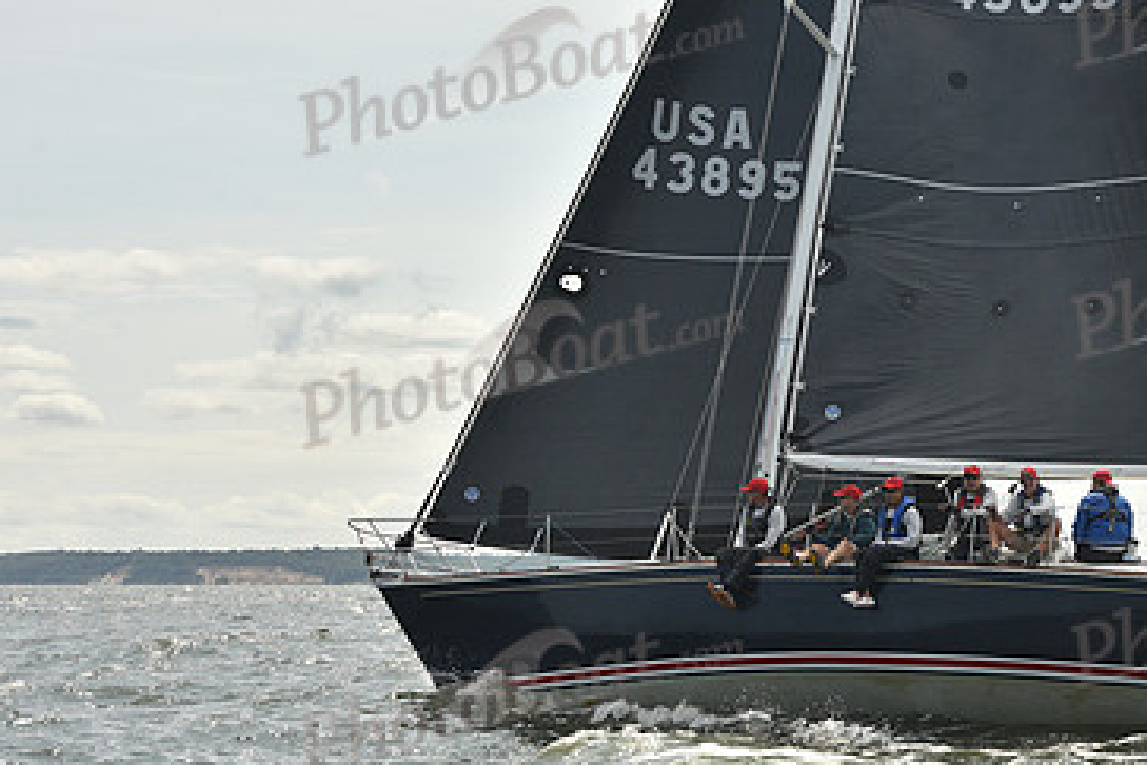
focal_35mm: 112
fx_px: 3568
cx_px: 910
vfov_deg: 12.2
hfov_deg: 18.1
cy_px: 485
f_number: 9
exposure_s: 1/800
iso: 250
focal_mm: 70
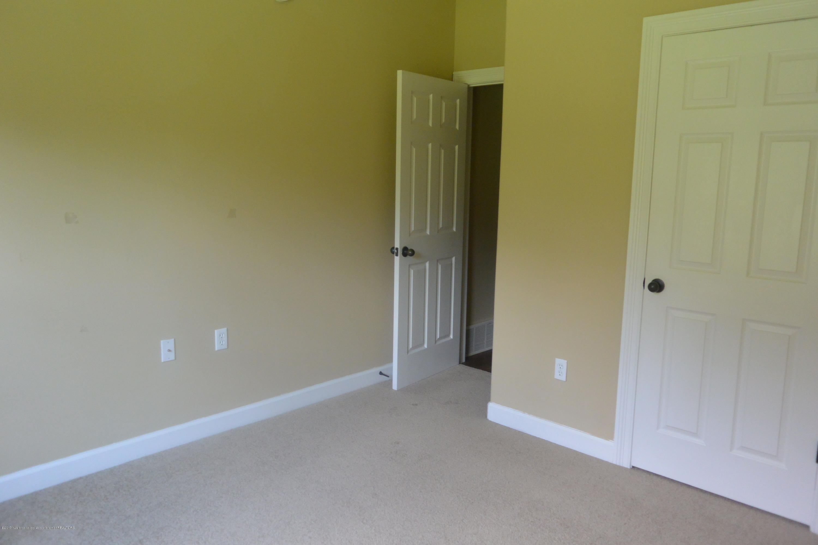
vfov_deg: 47.9
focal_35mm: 27
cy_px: 272
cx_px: 409
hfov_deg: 67.4
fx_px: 613
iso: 400
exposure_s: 1/125
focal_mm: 10
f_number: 3.5
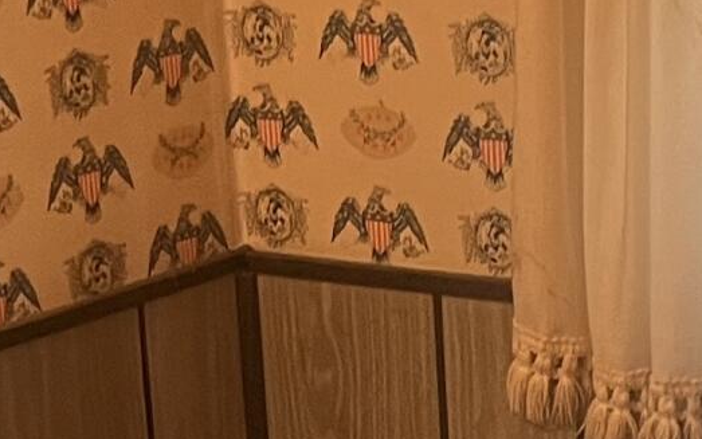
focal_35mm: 158
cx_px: 325
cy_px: 581
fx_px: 3023
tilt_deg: -19.3
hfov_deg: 13.2
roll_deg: +4.3
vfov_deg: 8.2
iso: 125
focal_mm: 5.1
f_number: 1.6
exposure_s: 1/60
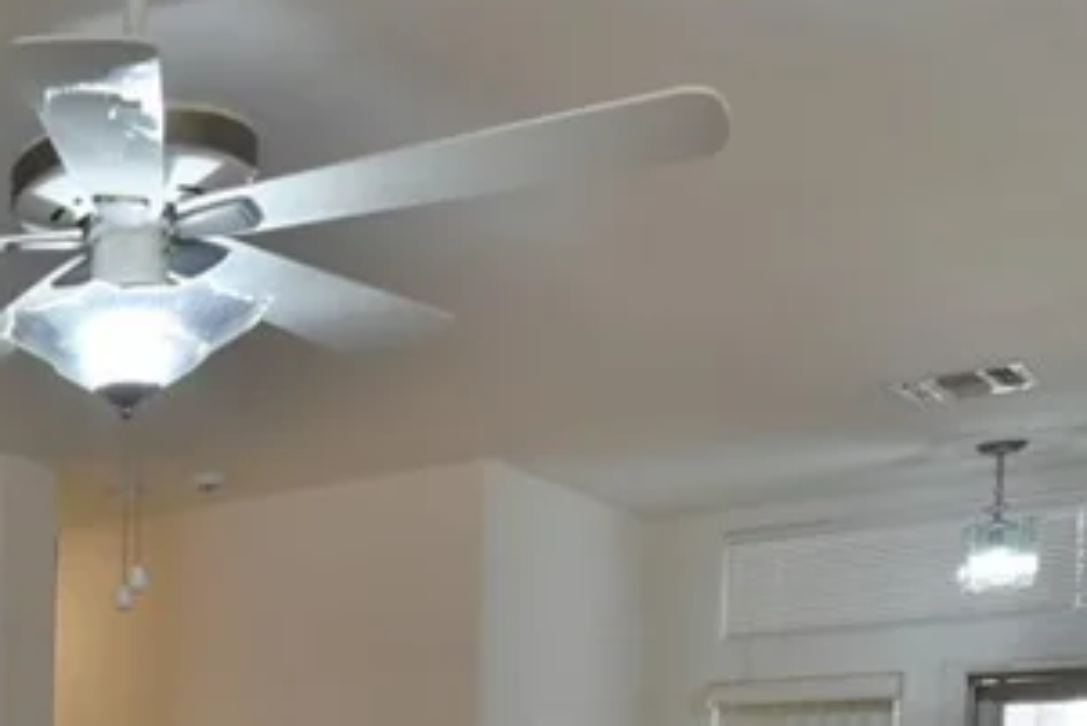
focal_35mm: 51
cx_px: -383
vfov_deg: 23.6
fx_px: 1541
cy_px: 925
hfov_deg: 29.7
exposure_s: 1/30
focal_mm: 10
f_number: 7.1
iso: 1000
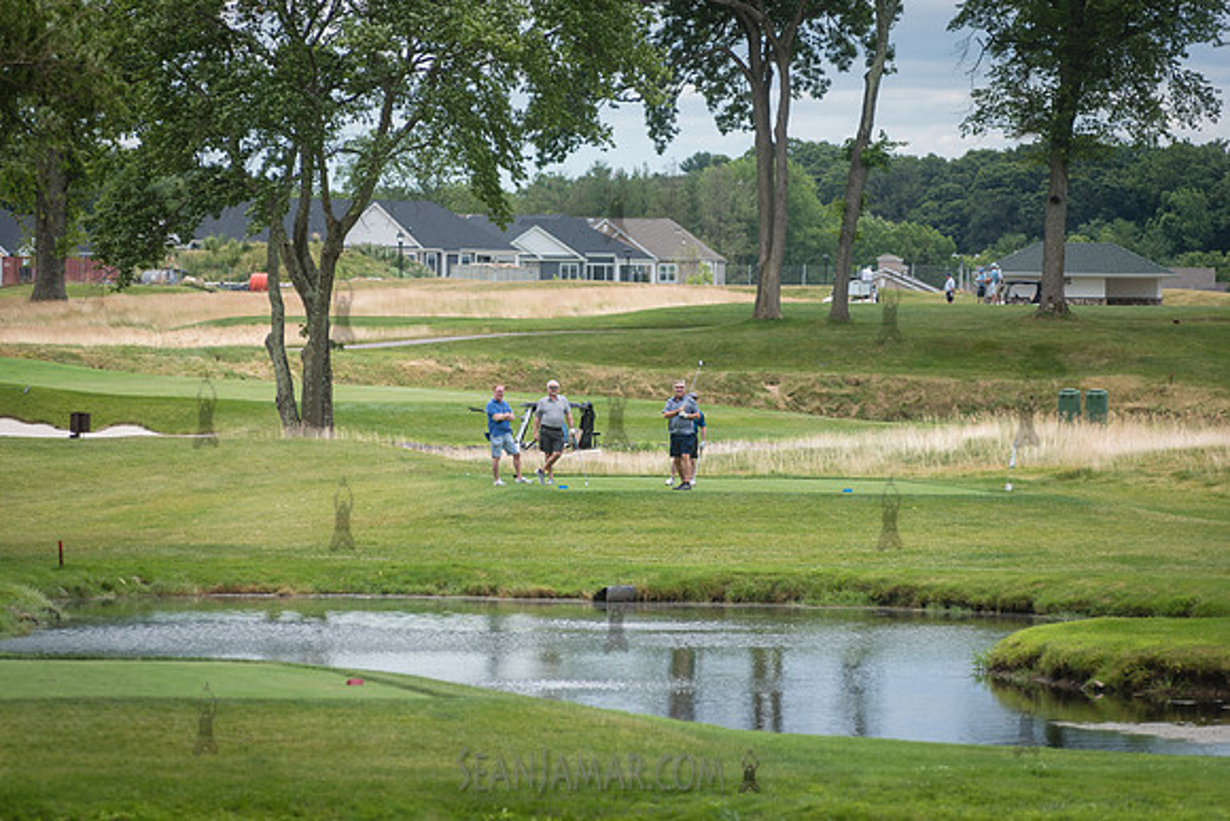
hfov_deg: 10.3
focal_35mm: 200
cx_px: 615
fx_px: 6835
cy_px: 410
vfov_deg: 6.9
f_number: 4
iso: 200
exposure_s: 1/1250
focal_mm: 200
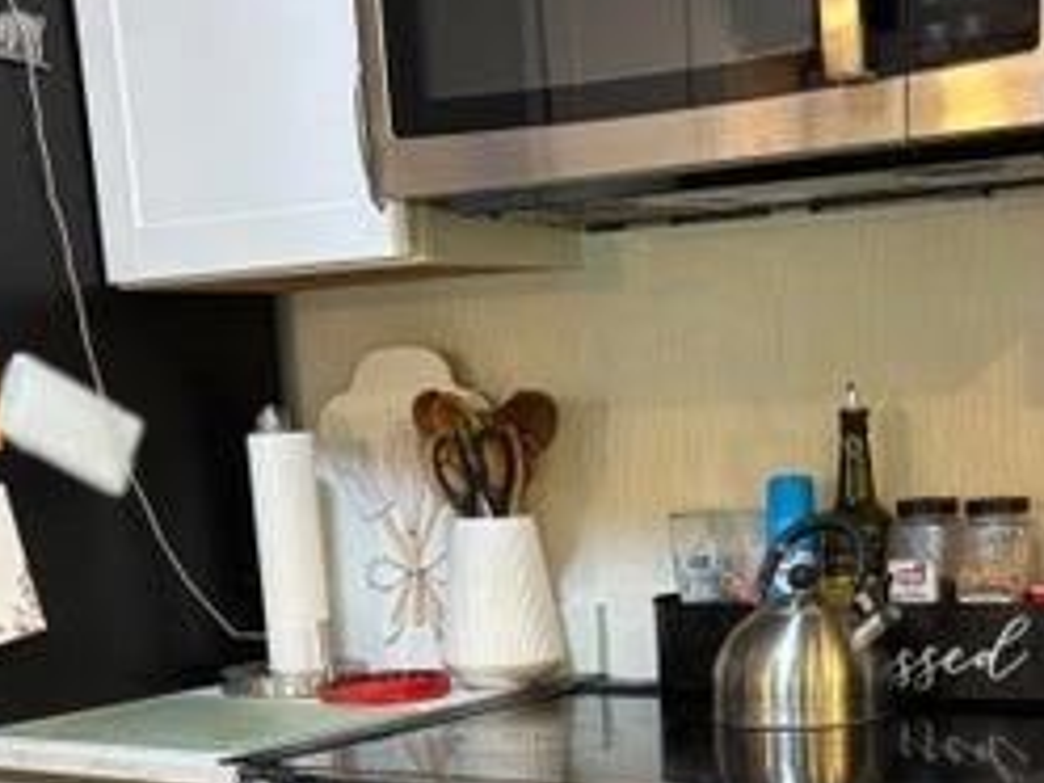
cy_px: 901
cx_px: 652
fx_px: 2021
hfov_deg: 28.9
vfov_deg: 20.7
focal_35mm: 67
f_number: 1.6
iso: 250
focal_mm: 5.96
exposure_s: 1/60
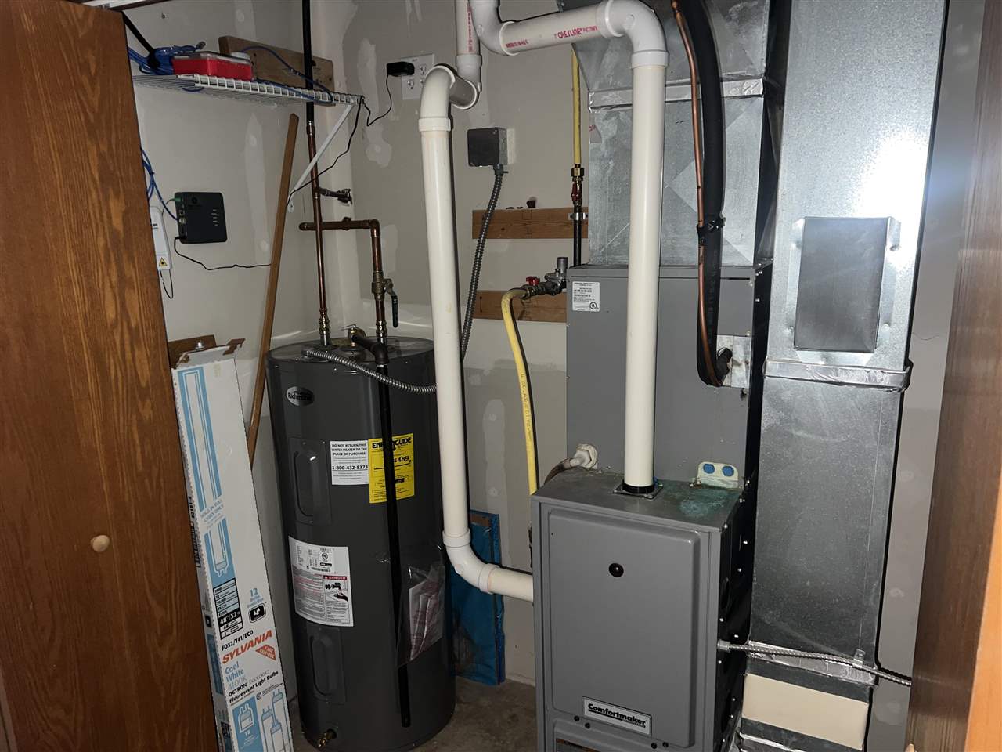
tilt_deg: -13.3
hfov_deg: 67.3
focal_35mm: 26
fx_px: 753
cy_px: 376
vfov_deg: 53.1
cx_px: 501
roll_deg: +1.3
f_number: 1.5
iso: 32
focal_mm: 5.7
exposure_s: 1/5
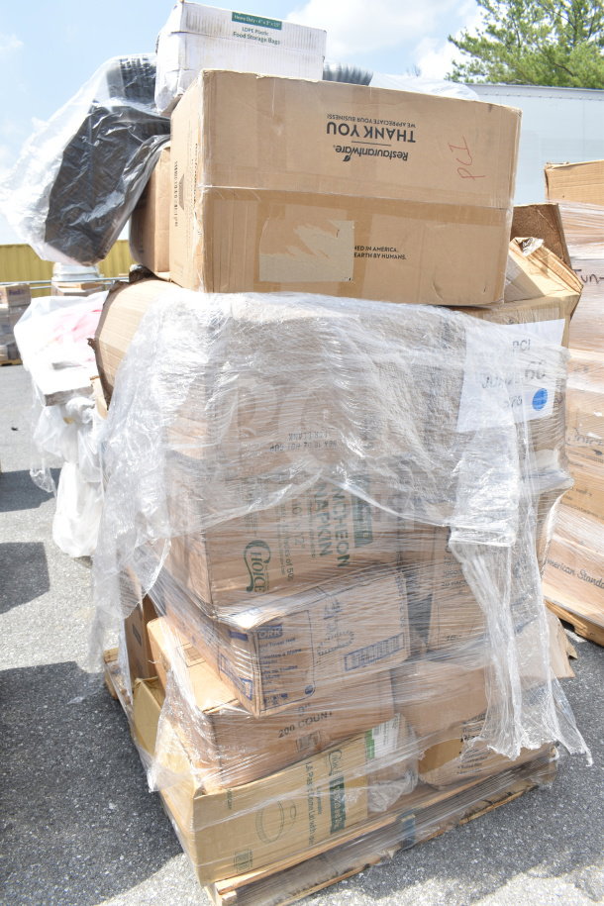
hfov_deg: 47.9
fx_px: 679
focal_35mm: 27
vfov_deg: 67.4
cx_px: 302
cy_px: 453
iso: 200
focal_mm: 18
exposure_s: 1/250
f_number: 8
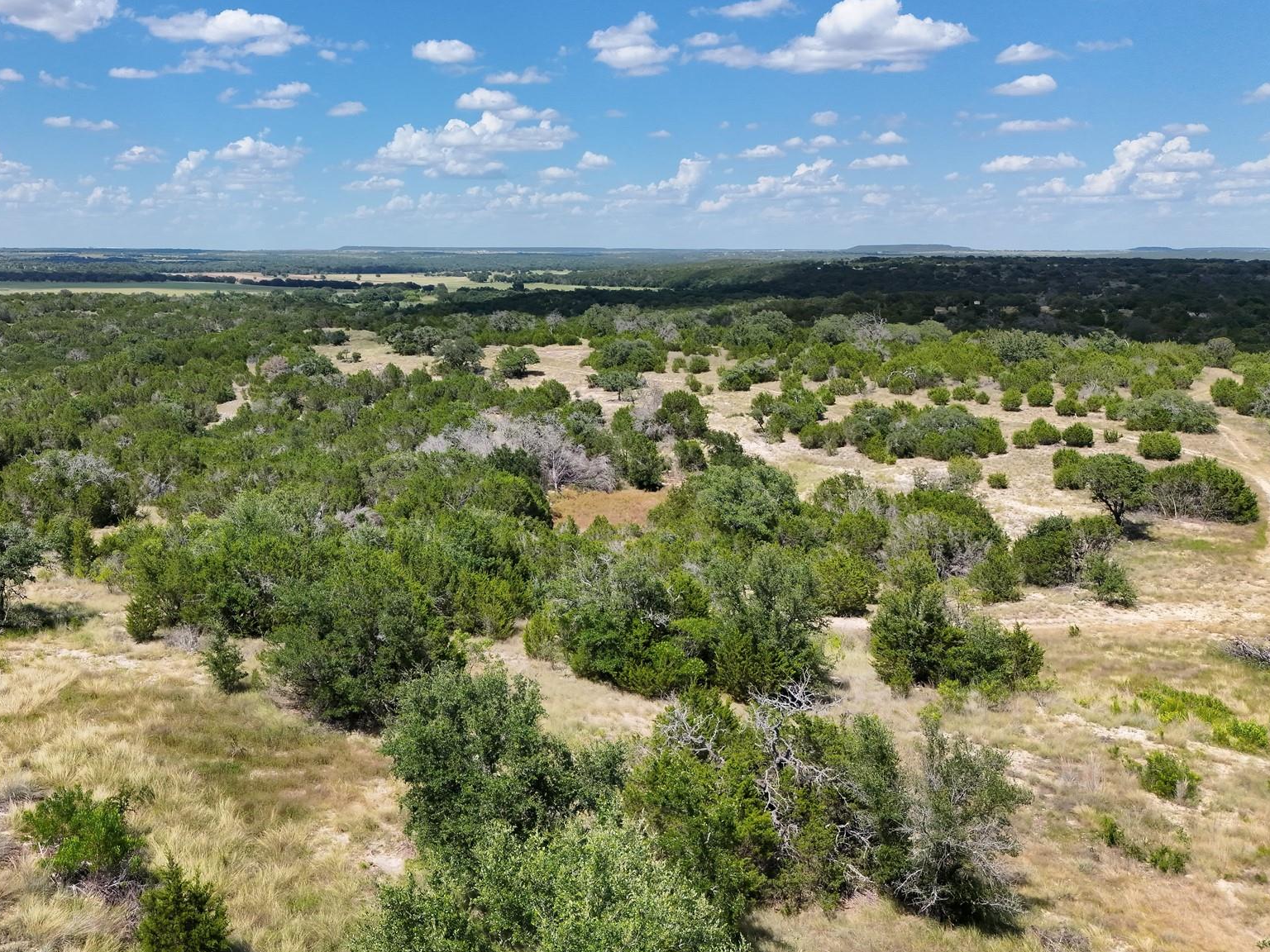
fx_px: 1174
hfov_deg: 56.1
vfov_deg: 44.1
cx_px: 470
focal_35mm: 32
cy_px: 436
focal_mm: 6.72
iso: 150
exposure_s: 1/4000
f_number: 1.7
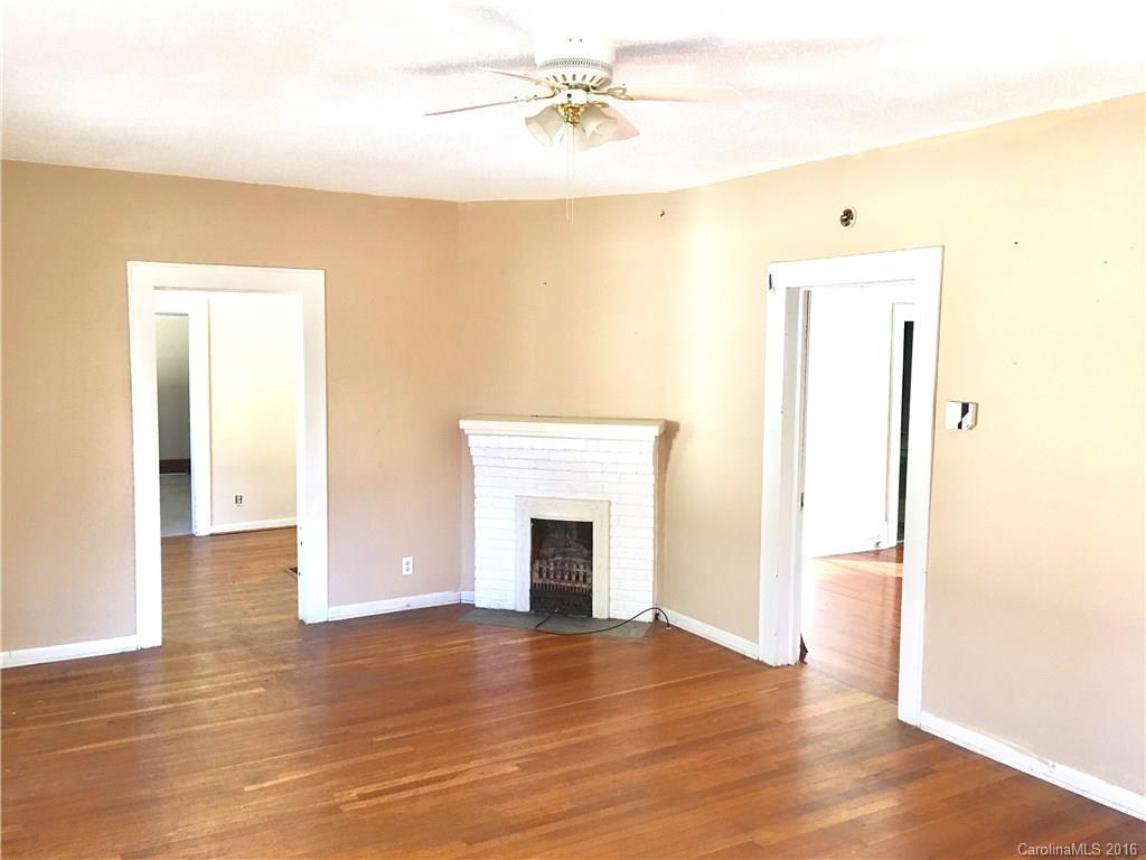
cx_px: 573
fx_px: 960
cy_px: 430
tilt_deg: -4.0
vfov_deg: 48.2
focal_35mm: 29
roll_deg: -0.6
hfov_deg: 61.7
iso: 40
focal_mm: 4.15
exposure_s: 1/30
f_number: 2.2
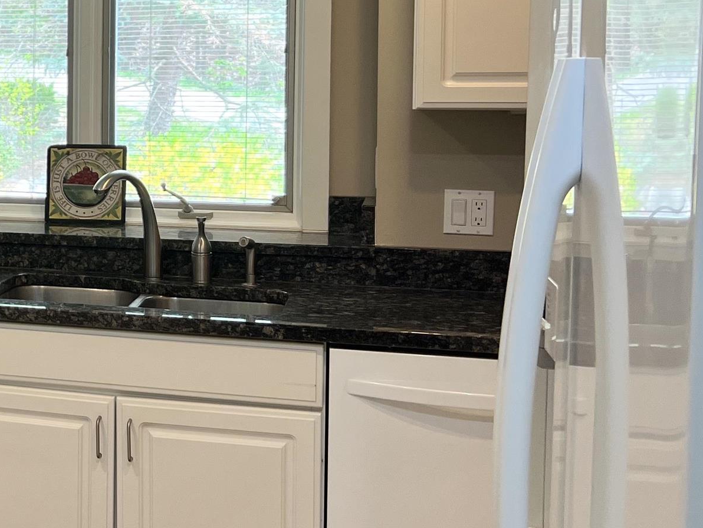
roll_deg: +0.2
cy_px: 159
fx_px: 1361
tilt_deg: -4.8
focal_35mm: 67
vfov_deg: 21.8
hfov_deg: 25.7
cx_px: -154
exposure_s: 1/120
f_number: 1.5
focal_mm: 5.7
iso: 125
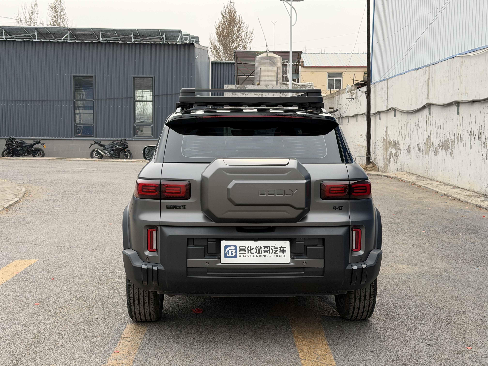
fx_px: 677
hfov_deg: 39.7
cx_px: 244
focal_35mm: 48
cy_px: 183
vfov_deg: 30.3
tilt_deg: -3.7
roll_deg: +0.2
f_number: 1.78
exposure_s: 1/1980
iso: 64
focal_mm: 6.76
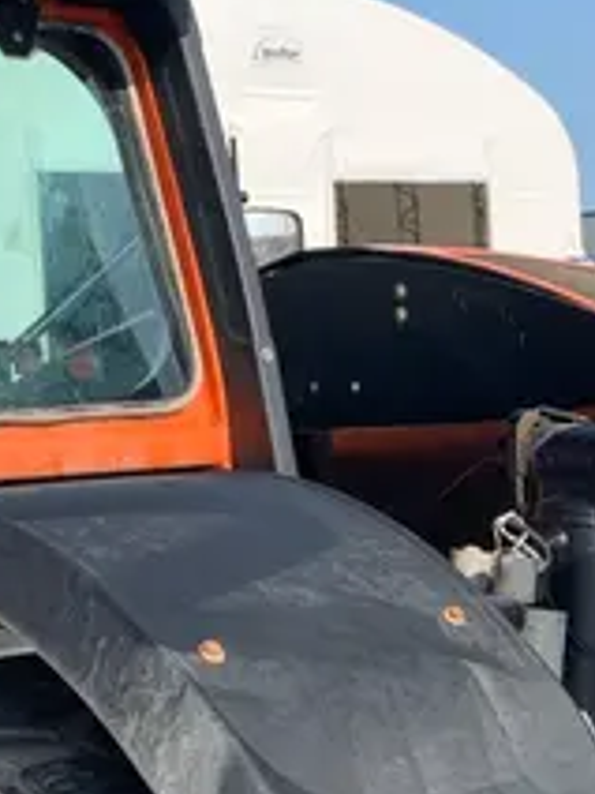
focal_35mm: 90
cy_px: 616
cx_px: 494
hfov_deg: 16.3
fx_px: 2063
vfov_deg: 21.5
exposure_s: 1/1124
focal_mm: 4.25
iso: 25
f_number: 1.8
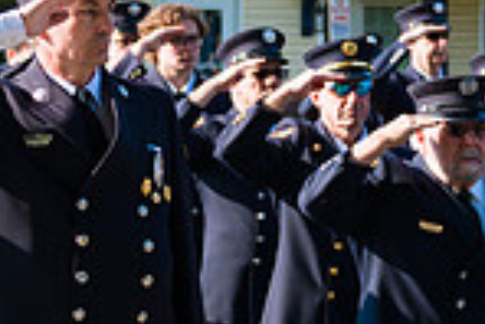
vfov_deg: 8.4
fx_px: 2212
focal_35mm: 164
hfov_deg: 12.5
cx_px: 108
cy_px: 142
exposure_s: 1/2000
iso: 200
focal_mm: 32
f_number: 3.2
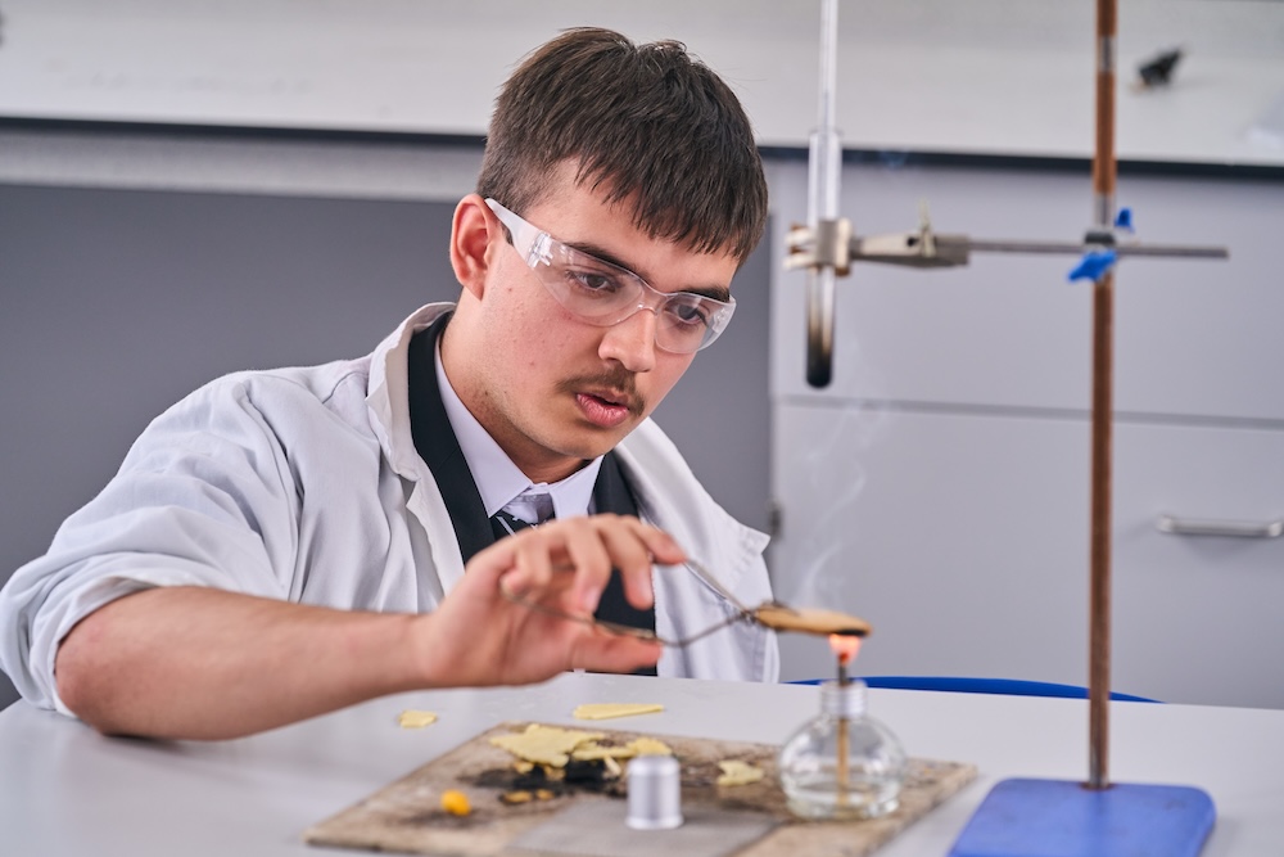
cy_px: 428
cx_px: 642
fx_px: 5529
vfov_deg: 8.9
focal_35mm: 155
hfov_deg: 13.2
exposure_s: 1/160
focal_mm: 155
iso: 1000
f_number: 4
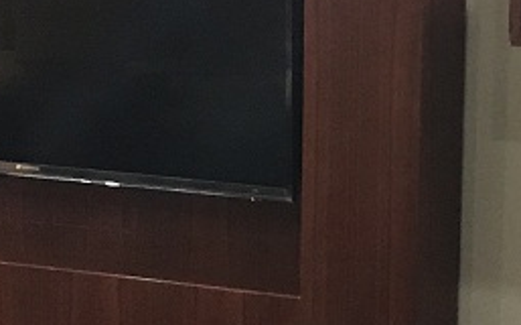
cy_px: 341
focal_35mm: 140
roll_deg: -2.7
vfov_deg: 9.3
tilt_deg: -10.4
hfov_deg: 14.7
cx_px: 547
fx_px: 1986
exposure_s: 1/15
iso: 100
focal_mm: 3.99
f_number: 1.8
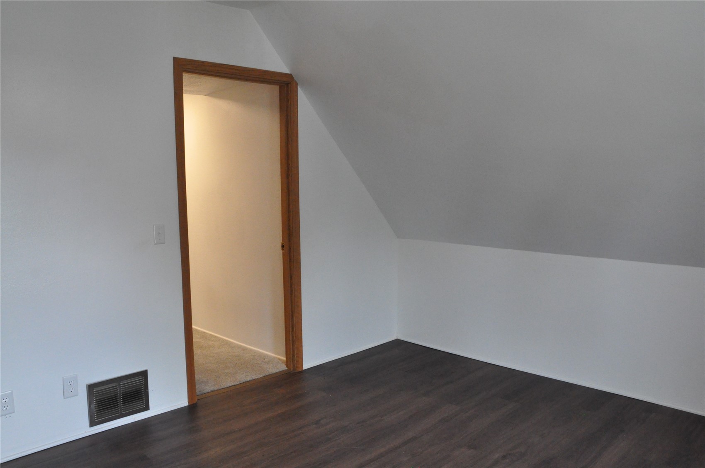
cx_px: 352
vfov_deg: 47.8
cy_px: 234
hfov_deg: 67.4
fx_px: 528
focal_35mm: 27
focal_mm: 18
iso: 3200
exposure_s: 1/80
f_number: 9
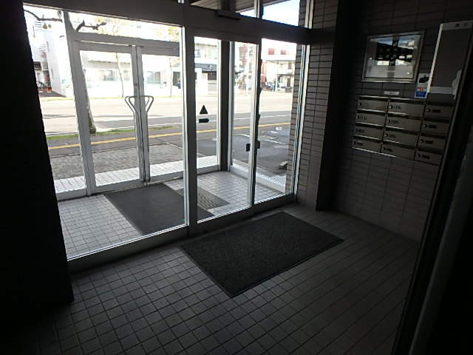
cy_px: 178
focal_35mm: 21
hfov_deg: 79.0
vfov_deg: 63.4
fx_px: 287
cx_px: 236
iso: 125
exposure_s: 1/160
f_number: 3.5
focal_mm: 3.7
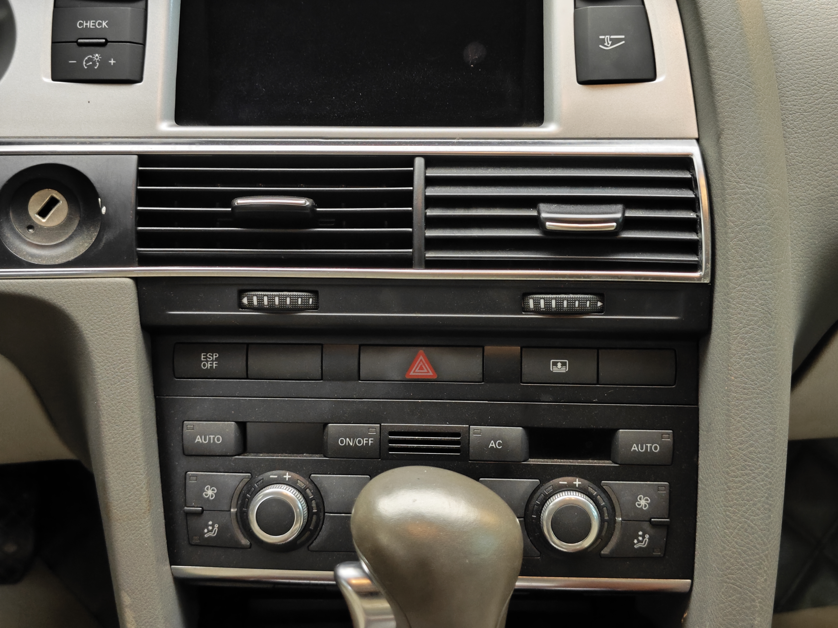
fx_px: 1114
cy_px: 314
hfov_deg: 41.2
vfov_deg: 31.5
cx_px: 419
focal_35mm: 46
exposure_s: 1/33.3
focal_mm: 8.7
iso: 2000
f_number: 1.9
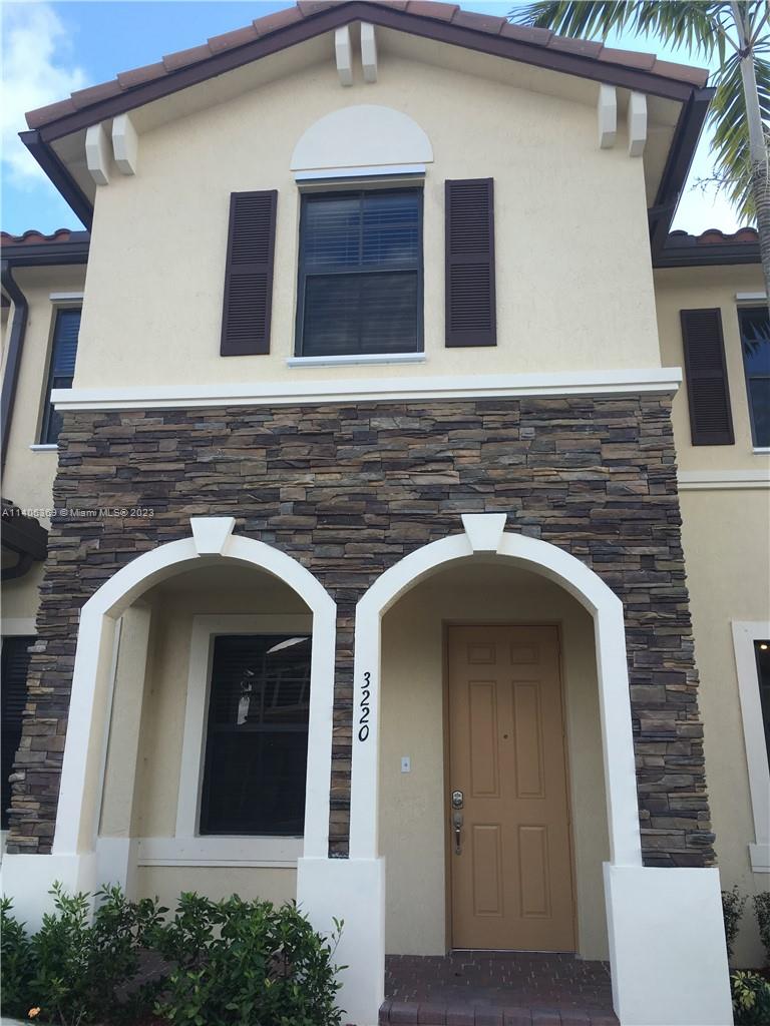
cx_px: 385
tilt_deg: +18.4
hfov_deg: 48.2
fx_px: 860
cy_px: 513
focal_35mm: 29
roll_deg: -1.7
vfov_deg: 61.7
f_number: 2.2
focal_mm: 4.15
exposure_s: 1/245
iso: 25
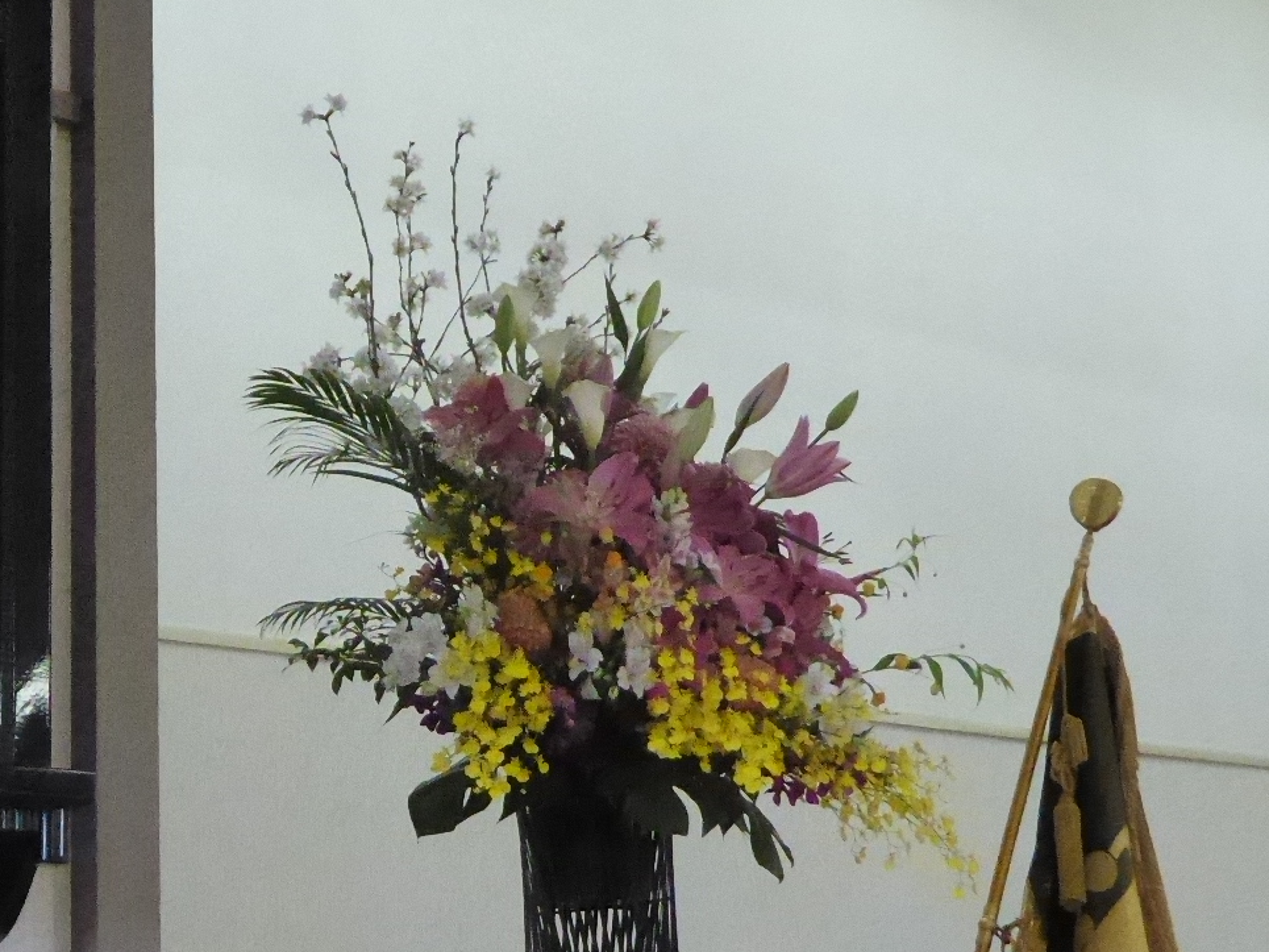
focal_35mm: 77
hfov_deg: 25.2
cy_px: 445
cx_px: 416
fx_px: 2823
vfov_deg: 19.1
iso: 2500
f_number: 3.5
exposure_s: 1/250
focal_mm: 5
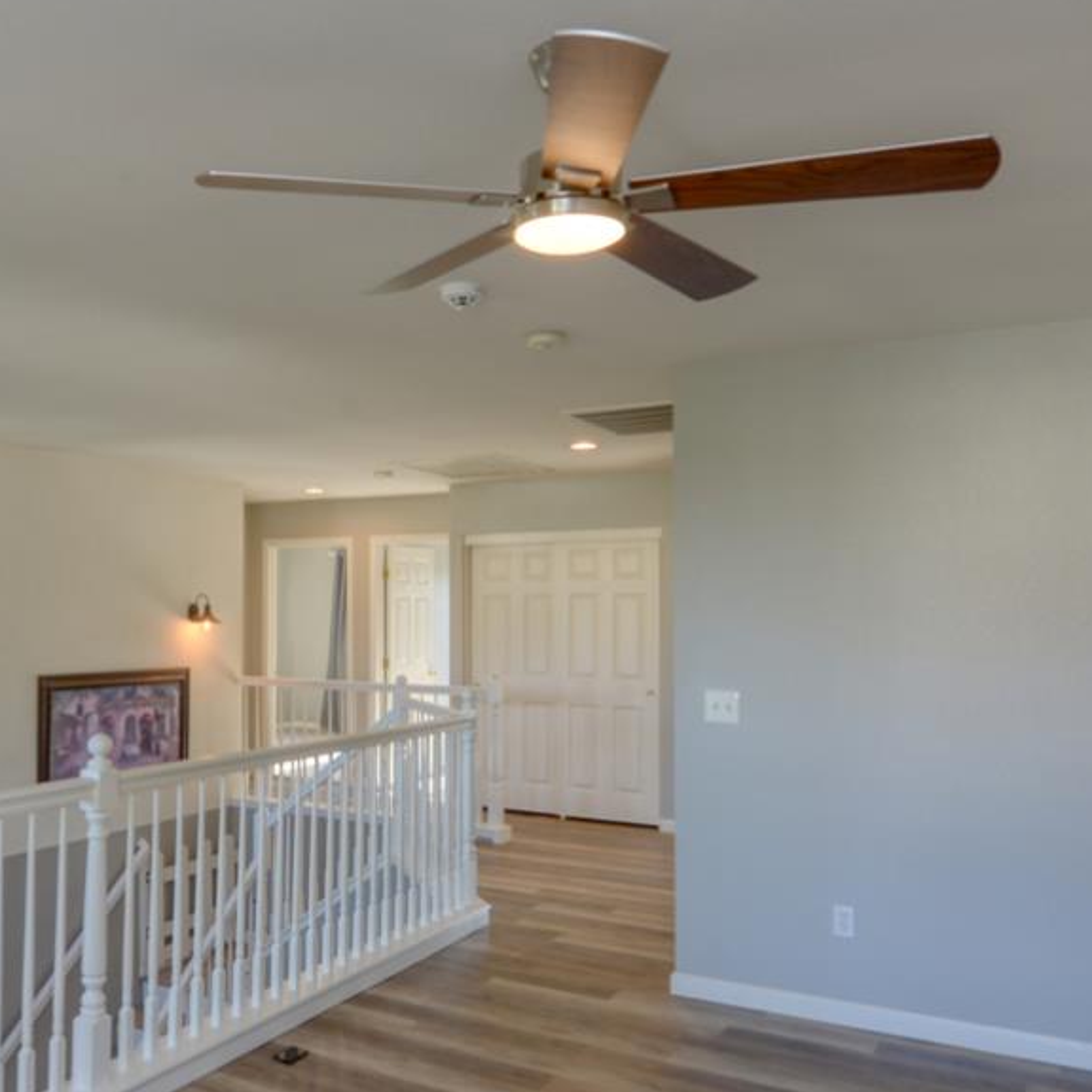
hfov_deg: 51.1
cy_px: 618
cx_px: 324
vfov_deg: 52.4
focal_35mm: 31
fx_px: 1106
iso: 400
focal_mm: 14
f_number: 10
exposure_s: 1/20
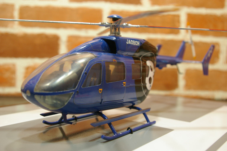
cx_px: 114
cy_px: 76
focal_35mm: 42
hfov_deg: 46.4
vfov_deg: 31.9
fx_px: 265
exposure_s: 1/20
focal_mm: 28
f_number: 5.6
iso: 800
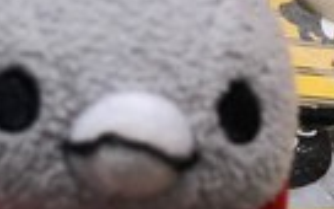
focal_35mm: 174
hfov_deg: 11.9
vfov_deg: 7.4
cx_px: 0
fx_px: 1584
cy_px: -108
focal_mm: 3.99
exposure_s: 1/50
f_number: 1.8
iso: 25
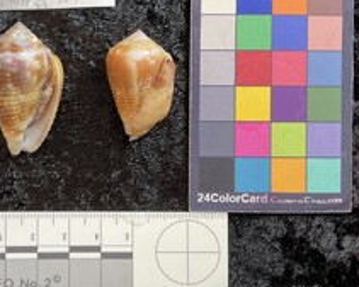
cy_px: 123
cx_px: 94
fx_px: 500
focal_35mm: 47
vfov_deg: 32.1
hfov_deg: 38.6
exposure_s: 1/120
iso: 64
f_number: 1.8
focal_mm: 3
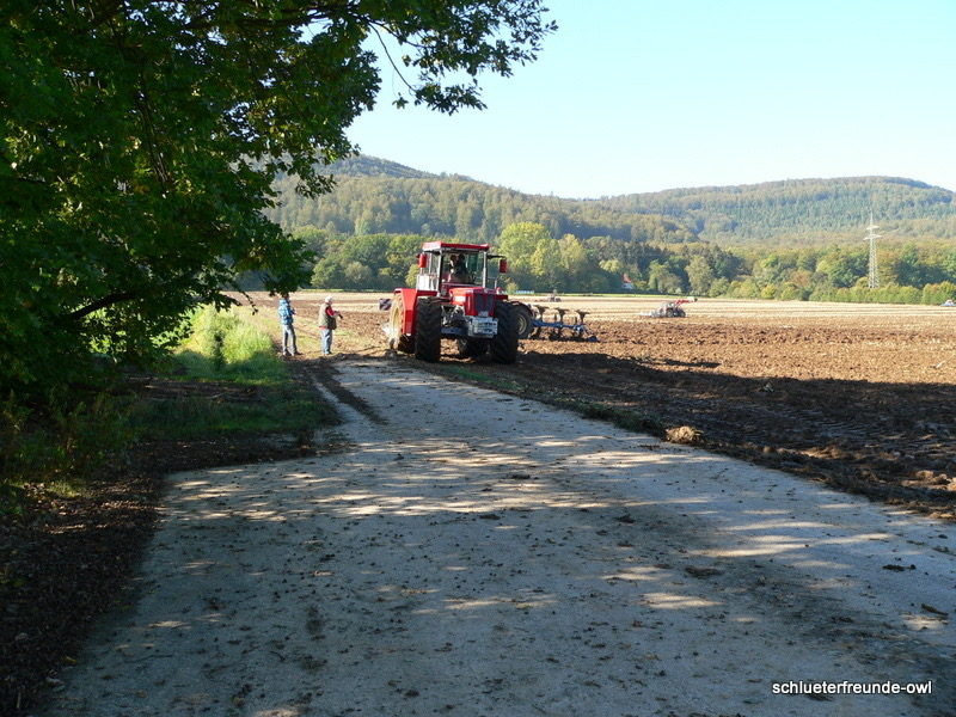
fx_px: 994
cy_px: 358
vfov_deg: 39.7
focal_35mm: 36
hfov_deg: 51.4
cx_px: 478
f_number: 4
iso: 80
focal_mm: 6
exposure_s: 1/160
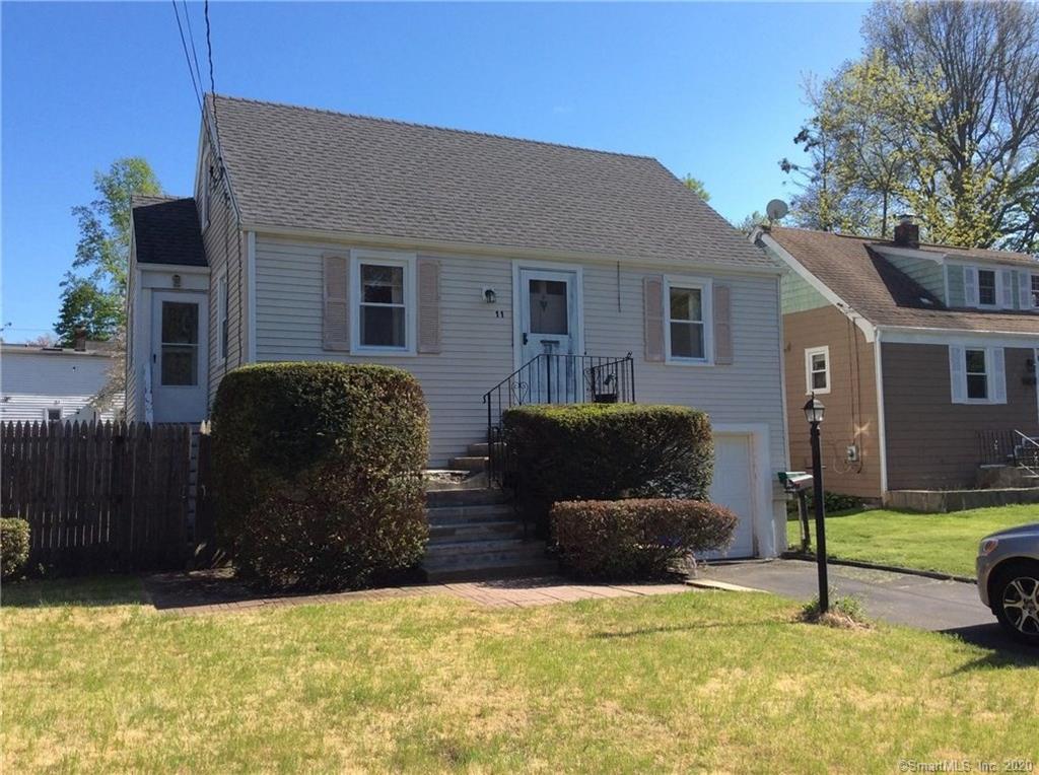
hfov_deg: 56.9
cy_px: 388
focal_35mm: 32
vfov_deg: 44.0
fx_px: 959
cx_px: 520
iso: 32
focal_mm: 3.3
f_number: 2.4
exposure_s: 1/937
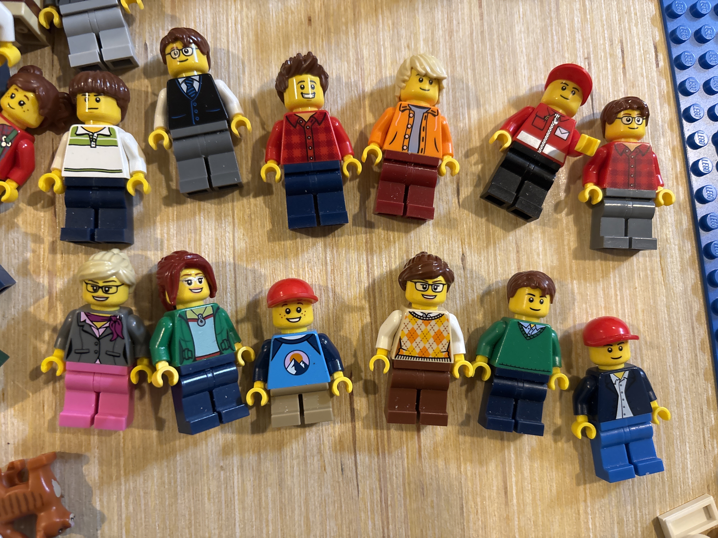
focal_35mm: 26
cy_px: 269
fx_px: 539
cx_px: 359
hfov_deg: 67.3
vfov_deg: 53.1
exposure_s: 1/60
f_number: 1.6
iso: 320
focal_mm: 5.96
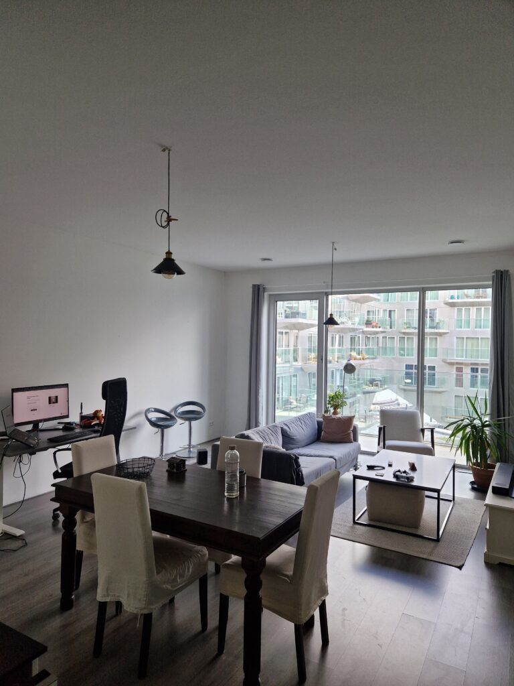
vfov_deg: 73.9
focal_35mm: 23
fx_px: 455
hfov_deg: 58.9
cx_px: 257
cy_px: 343
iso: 50
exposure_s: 1/180
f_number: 1.8
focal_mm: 5.4
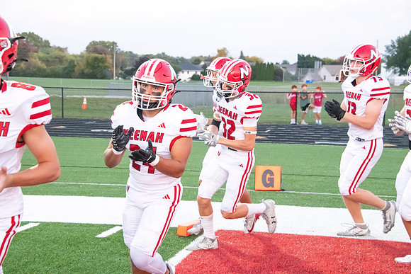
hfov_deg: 28.8
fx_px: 799
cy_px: 137
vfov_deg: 19.5
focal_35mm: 70
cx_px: 206
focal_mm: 70
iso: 10000
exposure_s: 1/640
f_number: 7.1
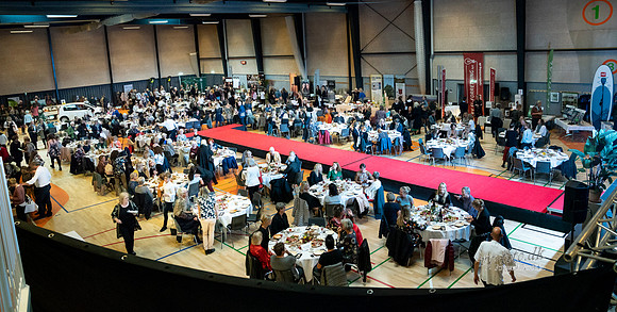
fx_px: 415
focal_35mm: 26
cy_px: 115
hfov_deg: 73.2
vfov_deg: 40.8
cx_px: 306
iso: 8000
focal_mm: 24
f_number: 4
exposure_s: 1/250
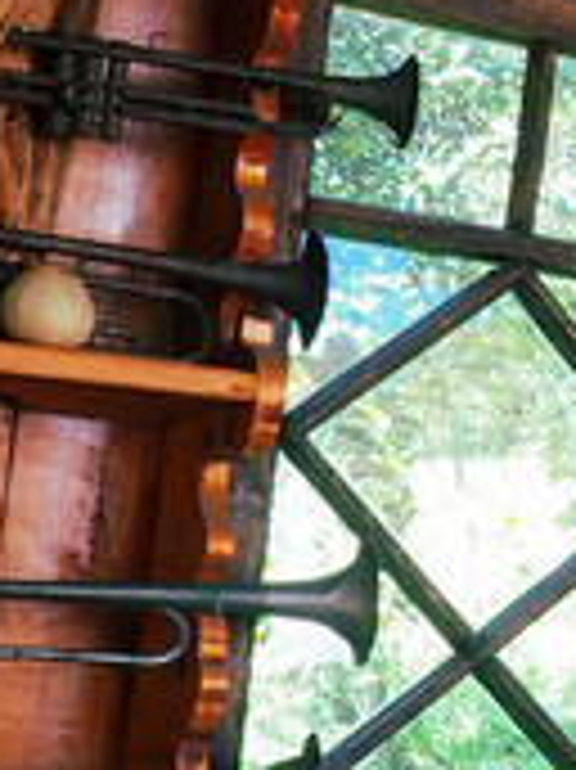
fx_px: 2399
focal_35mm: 108
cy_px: 410
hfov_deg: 11.7
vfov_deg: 18.2
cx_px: 1282
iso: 1600
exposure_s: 1/30
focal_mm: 9
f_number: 11
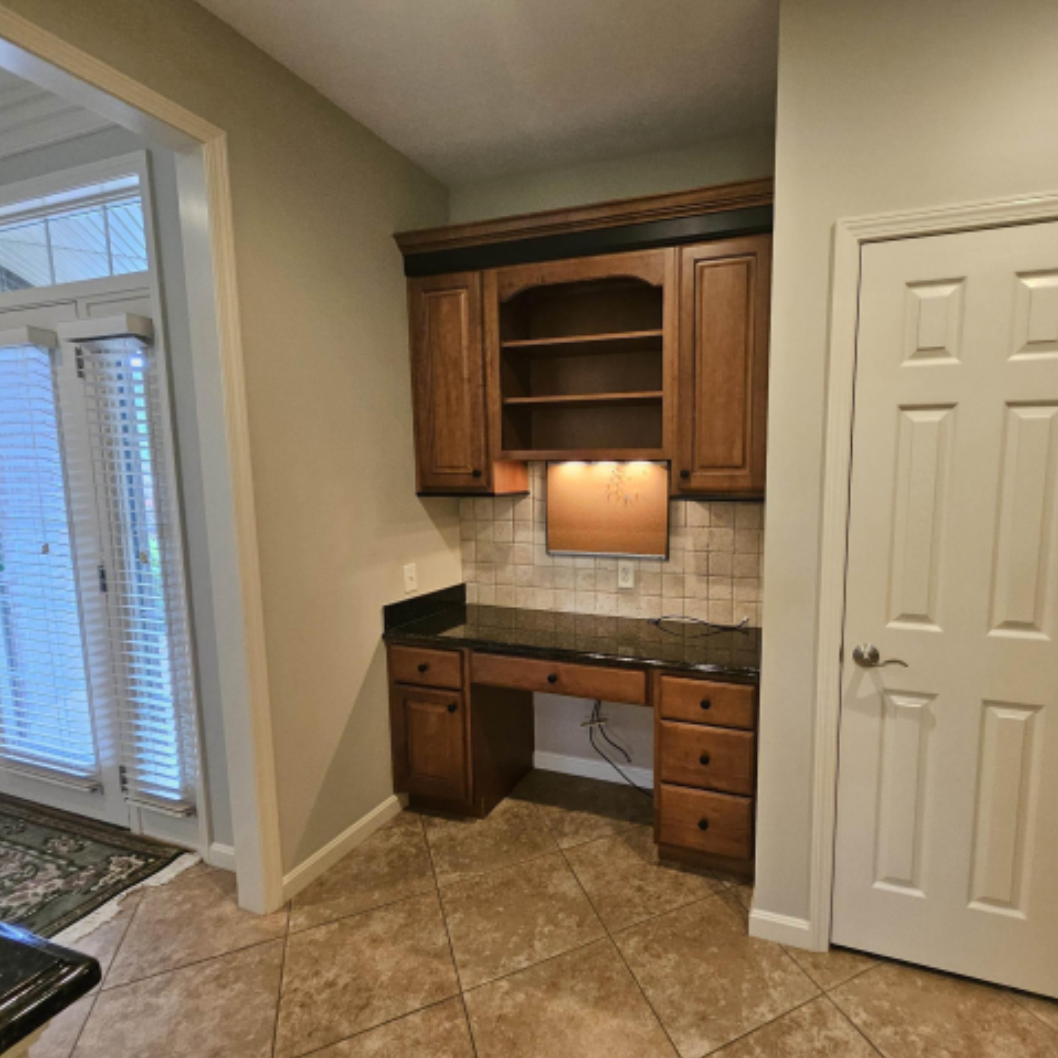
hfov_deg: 86.3
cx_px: 635
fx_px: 553
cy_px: 543
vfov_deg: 87.4
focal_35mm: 16
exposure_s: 1/60
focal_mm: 1.74
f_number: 2.2
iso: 250
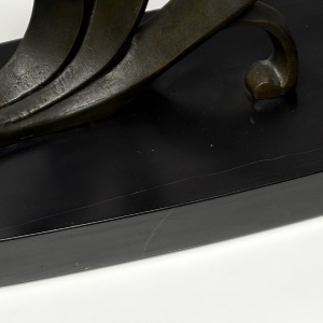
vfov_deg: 9.2
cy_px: -195
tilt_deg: -38.2
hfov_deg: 9.5
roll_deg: +2.6
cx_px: 174
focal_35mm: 184
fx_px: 1942
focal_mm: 5.96
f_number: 1.6
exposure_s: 1/225
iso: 32
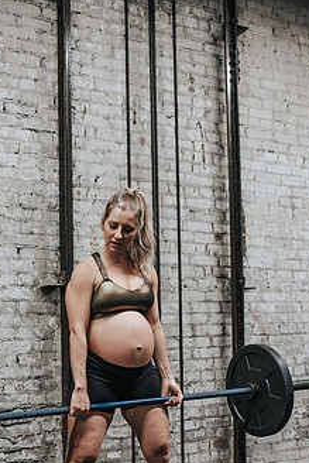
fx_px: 617
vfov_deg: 40.5
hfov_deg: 28.0
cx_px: 111
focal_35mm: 48
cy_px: 312
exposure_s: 1/250
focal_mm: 35
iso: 800
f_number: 3.2
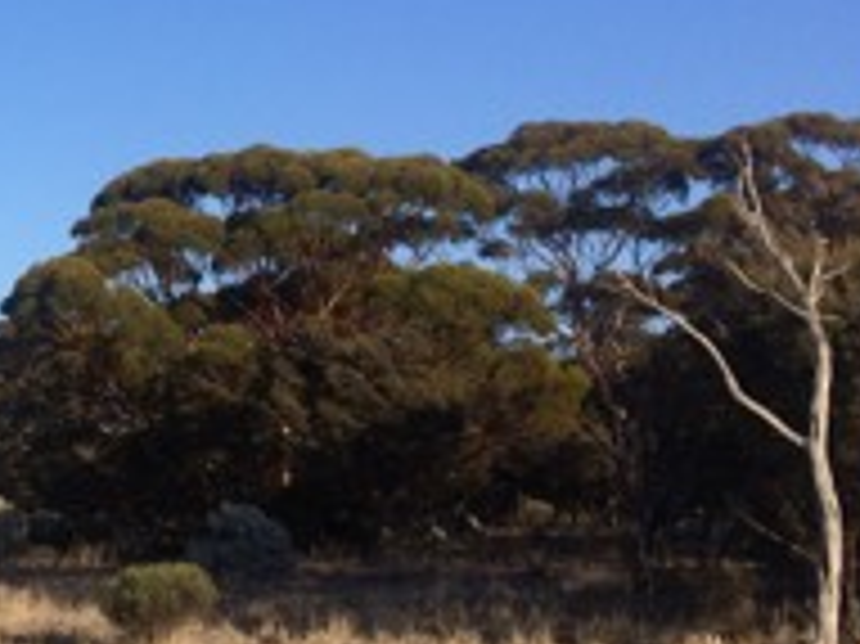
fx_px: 1961
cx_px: -252
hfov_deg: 22.2
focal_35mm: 79
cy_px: 288
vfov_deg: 18.6
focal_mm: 4.15
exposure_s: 1/2053
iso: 32
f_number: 2.2
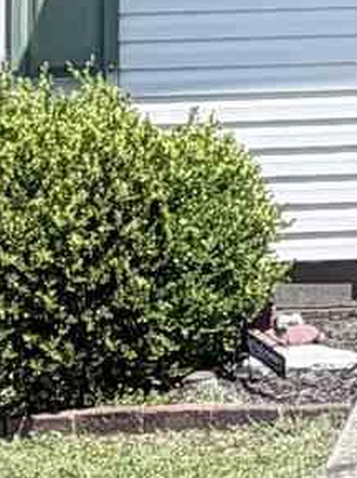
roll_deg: +0.7
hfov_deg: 9.0
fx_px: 2053
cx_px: 831
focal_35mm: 149
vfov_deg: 12.6
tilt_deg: +2.7
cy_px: -232
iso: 25
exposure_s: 1/770
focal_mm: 2.22
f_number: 2.2
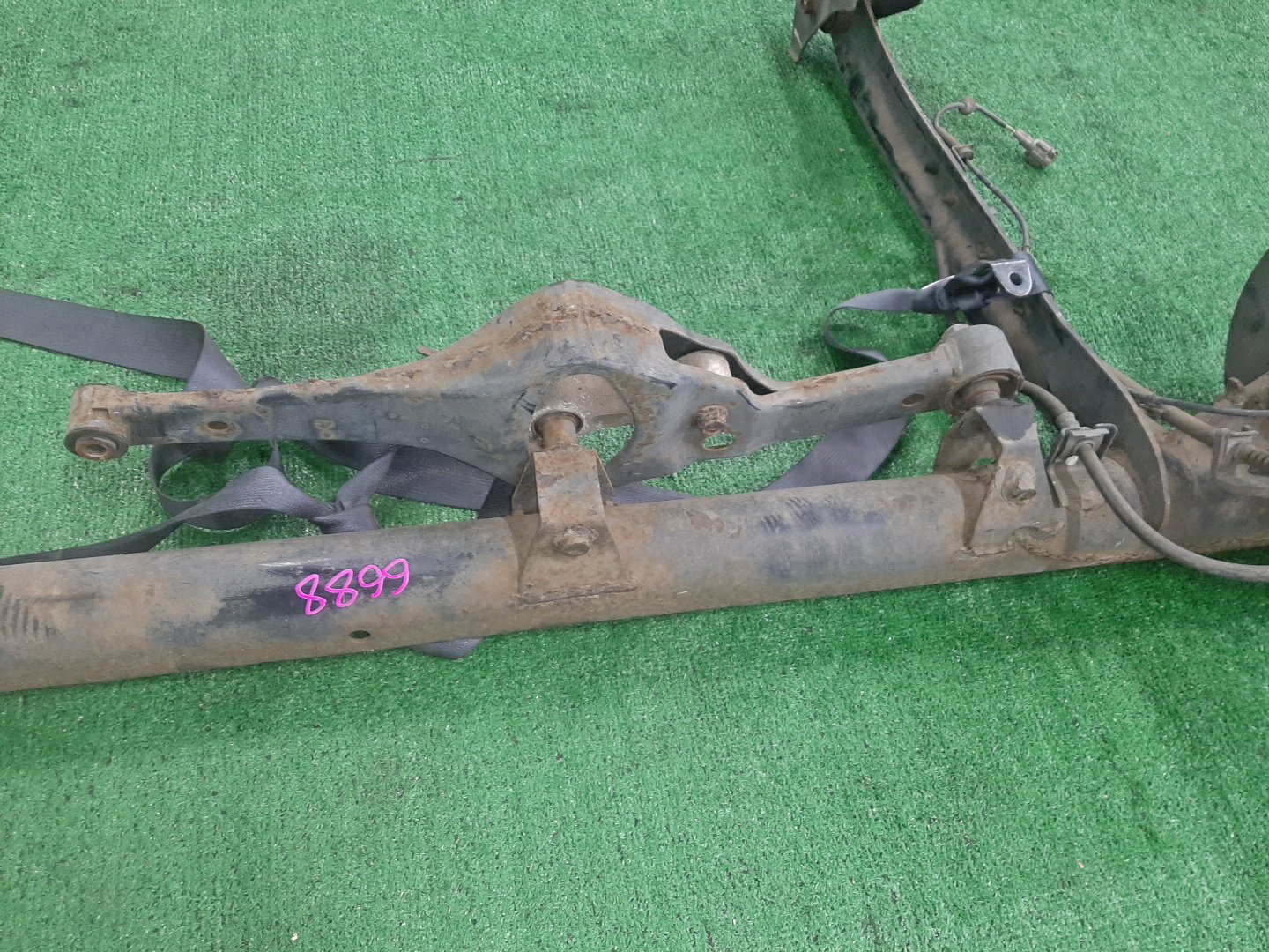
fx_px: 953
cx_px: 634
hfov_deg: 67.3
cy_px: 476
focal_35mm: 26
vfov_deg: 53.1
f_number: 1.7
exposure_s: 1/25
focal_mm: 3.93
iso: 172
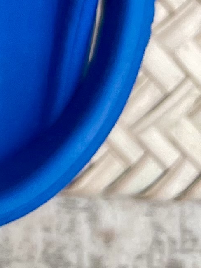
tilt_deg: -82.3
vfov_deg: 10.4
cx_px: -277
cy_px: -391
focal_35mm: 161
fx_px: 1247
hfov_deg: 8.4
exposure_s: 1/50
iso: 160
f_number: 1.6
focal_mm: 5.1
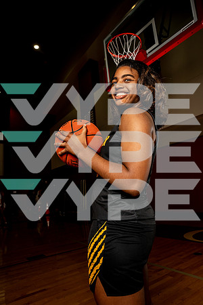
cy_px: 152
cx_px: 102
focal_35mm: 24
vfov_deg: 73.7
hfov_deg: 53.1
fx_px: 203
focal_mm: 24
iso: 100
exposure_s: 1/250
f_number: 7.1
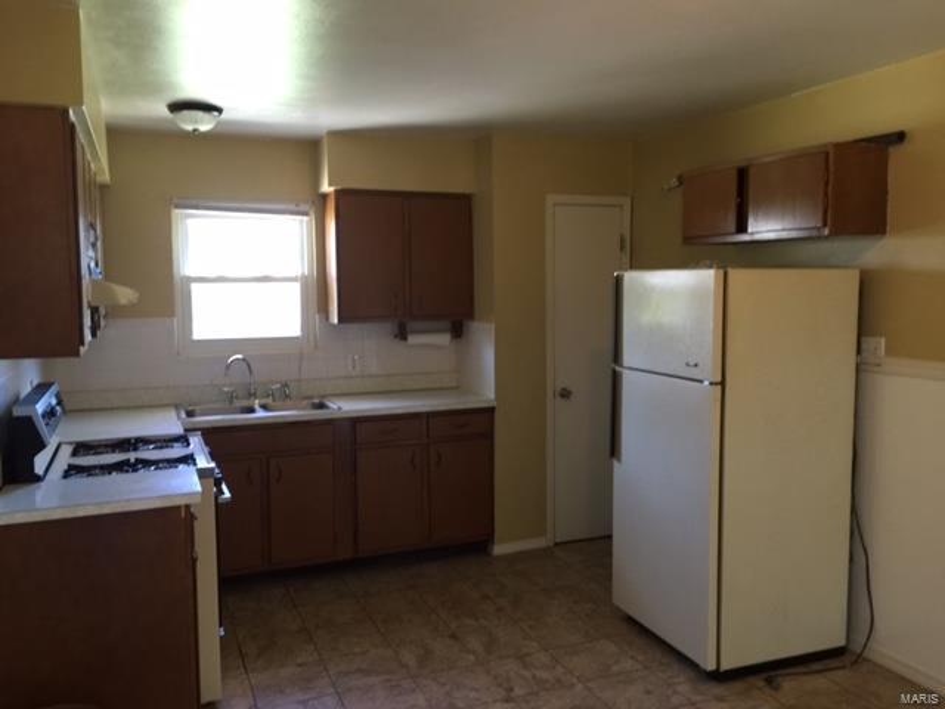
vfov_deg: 48.2
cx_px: 472
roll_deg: -0.4
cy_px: 354
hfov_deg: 61.7
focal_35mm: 29
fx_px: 792
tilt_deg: -5.4
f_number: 2.2
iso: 100
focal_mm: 4.15
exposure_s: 1/15
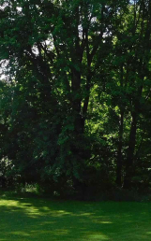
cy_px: 183
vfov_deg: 31.8
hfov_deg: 20.1
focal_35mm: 63
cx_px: 8
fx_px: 415
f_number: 3
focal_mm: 4
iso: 125
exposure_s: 1/400
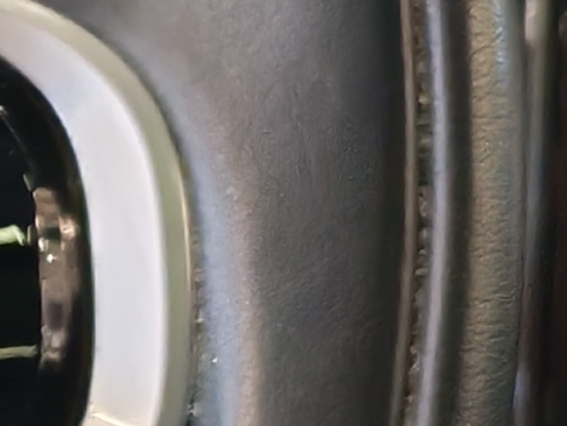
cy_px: 211
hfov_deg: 7.0
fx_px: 3817
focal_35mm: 233
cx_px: -1517
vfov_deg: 6.4
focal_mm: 6.12
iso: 1153
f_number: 1.9
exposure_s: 1/100
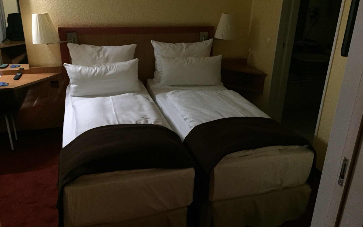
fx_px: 307
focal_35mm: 31
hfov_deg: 61.2
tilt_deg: -22.7
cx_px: 182
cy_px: 106
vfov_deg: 40.6
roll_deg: -1.1
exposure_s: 1/15
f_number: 2.2
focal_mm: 4.15
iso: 320
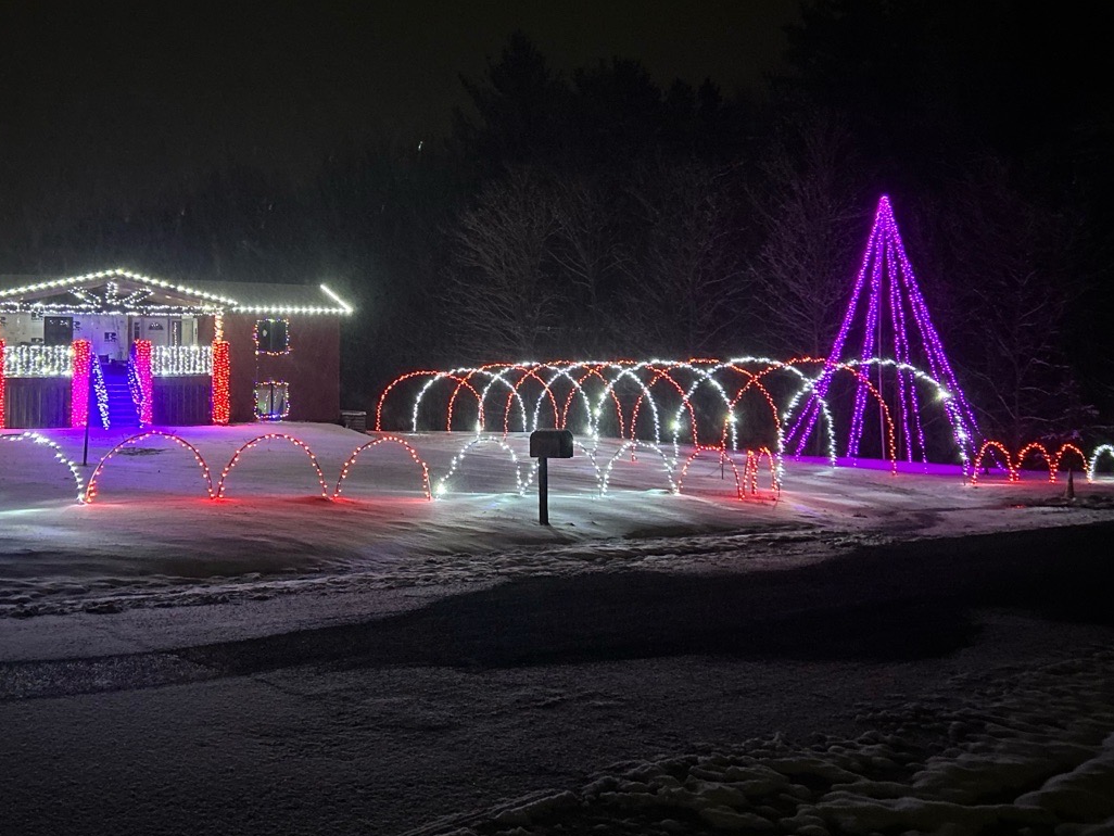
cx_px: 441
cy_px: 314
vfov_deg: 37.5
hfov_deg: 48.6
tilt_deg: +3.2
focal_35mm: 38
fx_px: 1223
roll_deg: +0.2
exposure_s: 1/15
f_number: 1.5
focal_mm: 5.7
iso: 1600
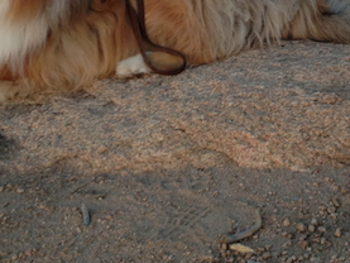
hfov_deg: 19.2
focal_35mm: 101
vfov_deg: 14.3
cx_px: 297
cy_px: -42
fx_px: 1022
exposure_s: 1/60
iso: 64
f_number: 2.4
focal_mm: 4.28
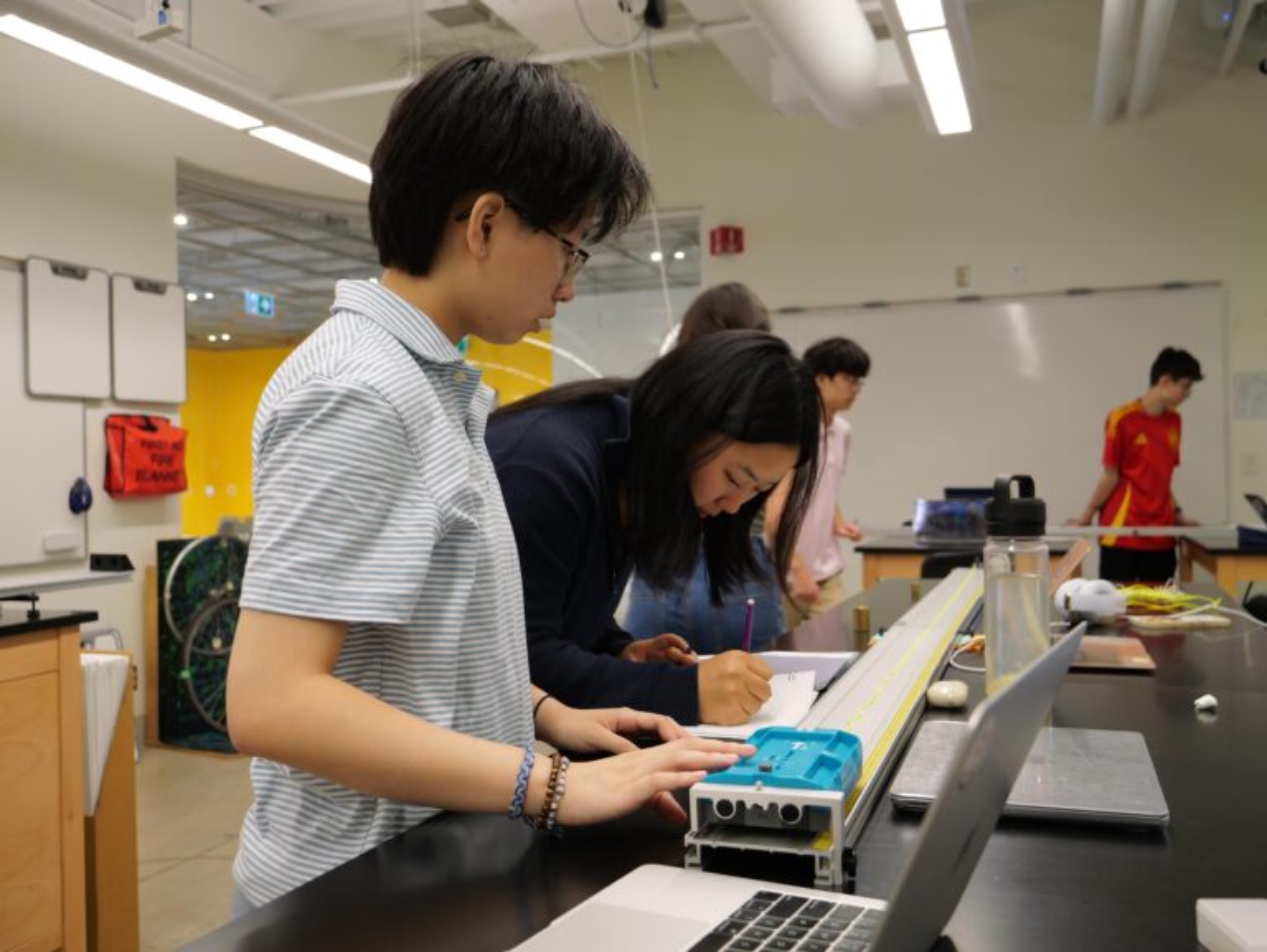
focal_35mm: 32
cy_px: 476
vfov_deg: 44.2
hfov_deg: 56.8
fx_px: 1172
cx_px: 634
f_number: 3.1
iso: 400
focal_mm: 16
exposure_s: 1/60
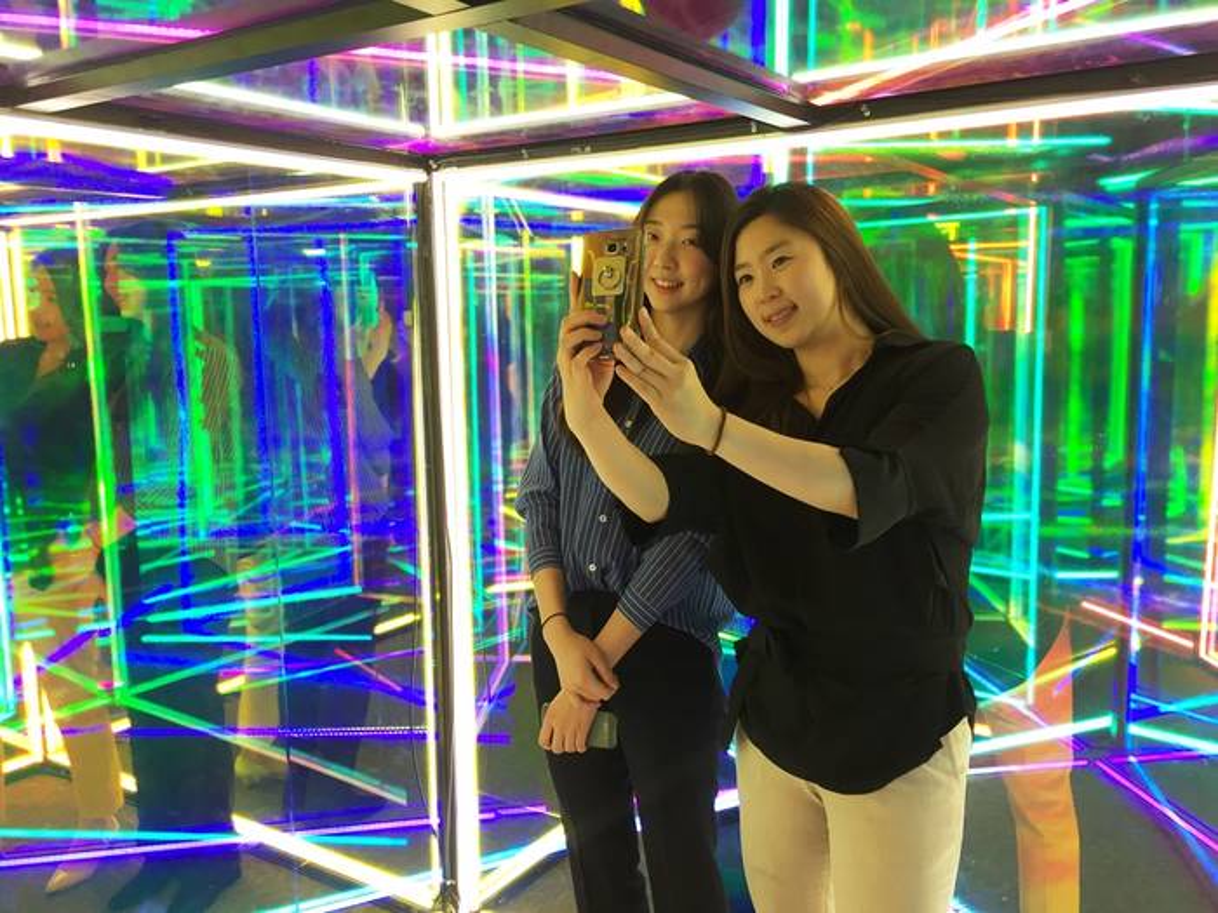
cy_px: 456
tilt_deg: -7.2
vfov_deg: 48.2
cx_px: 609
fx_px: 1020
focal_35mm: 29
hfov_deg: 61.7
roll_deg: +1.6
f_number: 2.2
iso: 32
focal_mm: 4.15
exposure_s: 1/40
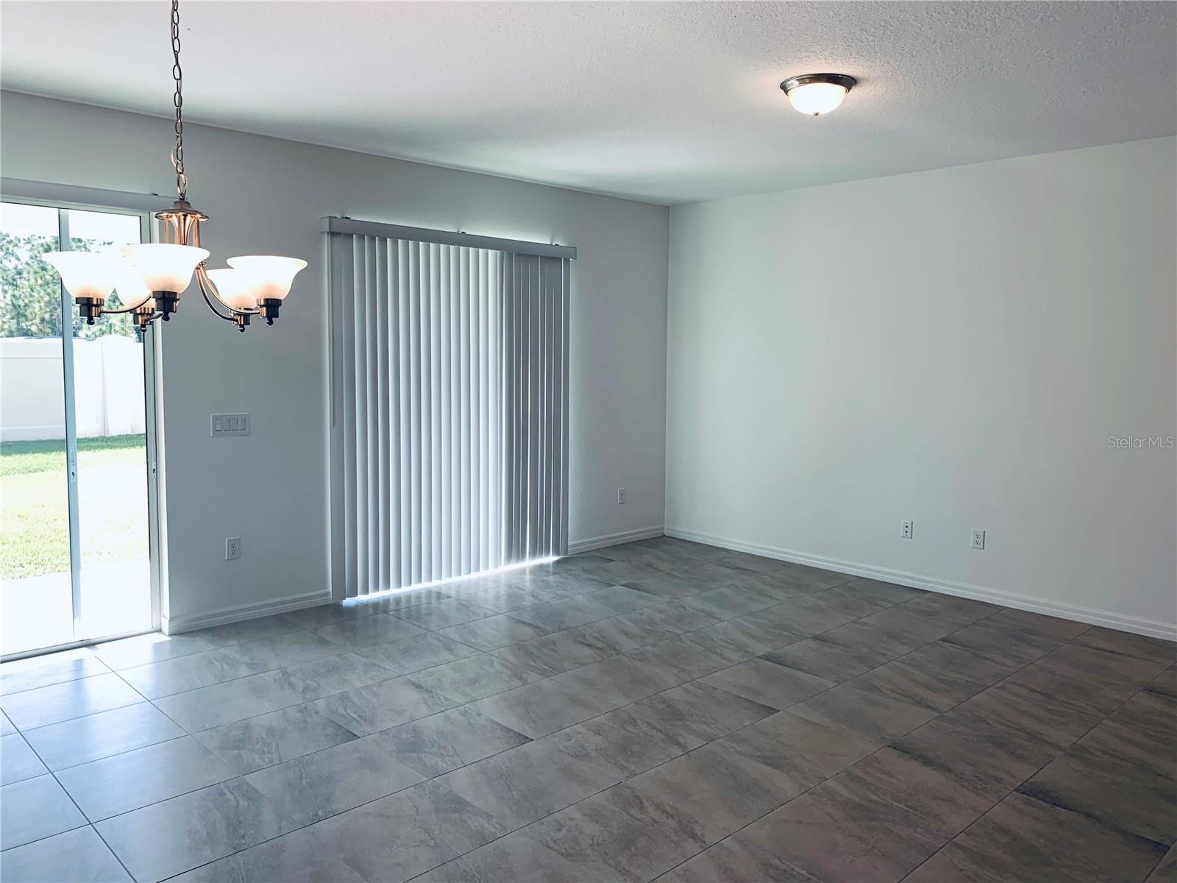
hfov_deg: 67.3
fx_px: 884
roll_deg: -1.3
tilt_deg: -4.1
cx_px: 588
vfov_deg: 53.1
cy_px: 442
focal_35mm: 26
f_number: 1.8
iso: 25
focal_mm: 4.25
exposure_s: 1/120
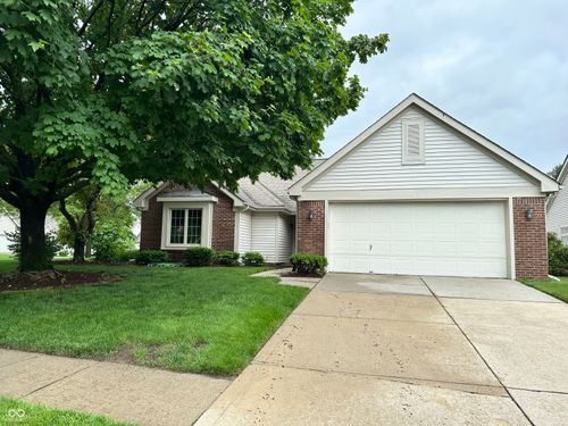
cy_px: 213
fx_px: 394
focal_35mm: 24
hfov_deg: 71.6
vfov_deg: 56.8
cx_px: 284
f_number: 1.78
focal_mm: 6.86
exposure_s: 1/1517
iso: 80
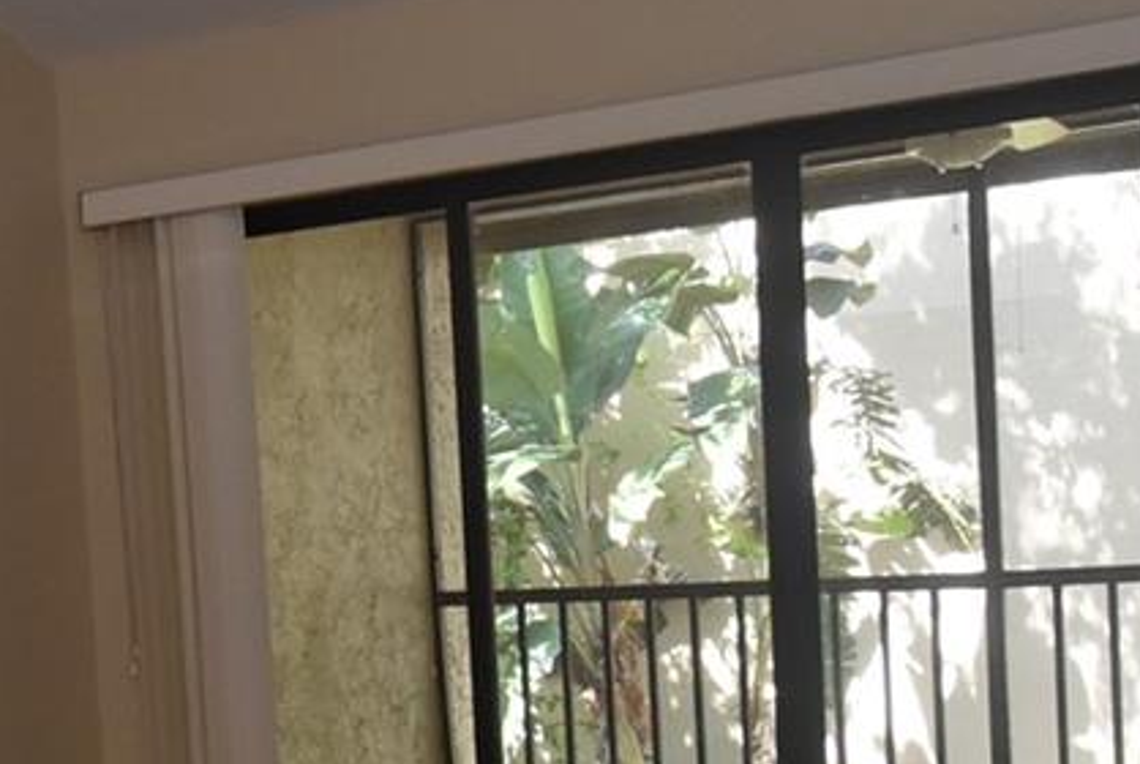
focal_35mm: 66
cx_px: 76
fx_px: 2092
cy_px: 613
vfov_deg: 20.5
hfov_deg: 29.0
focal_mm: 11.5
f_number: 5
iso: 800
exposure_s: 1/100
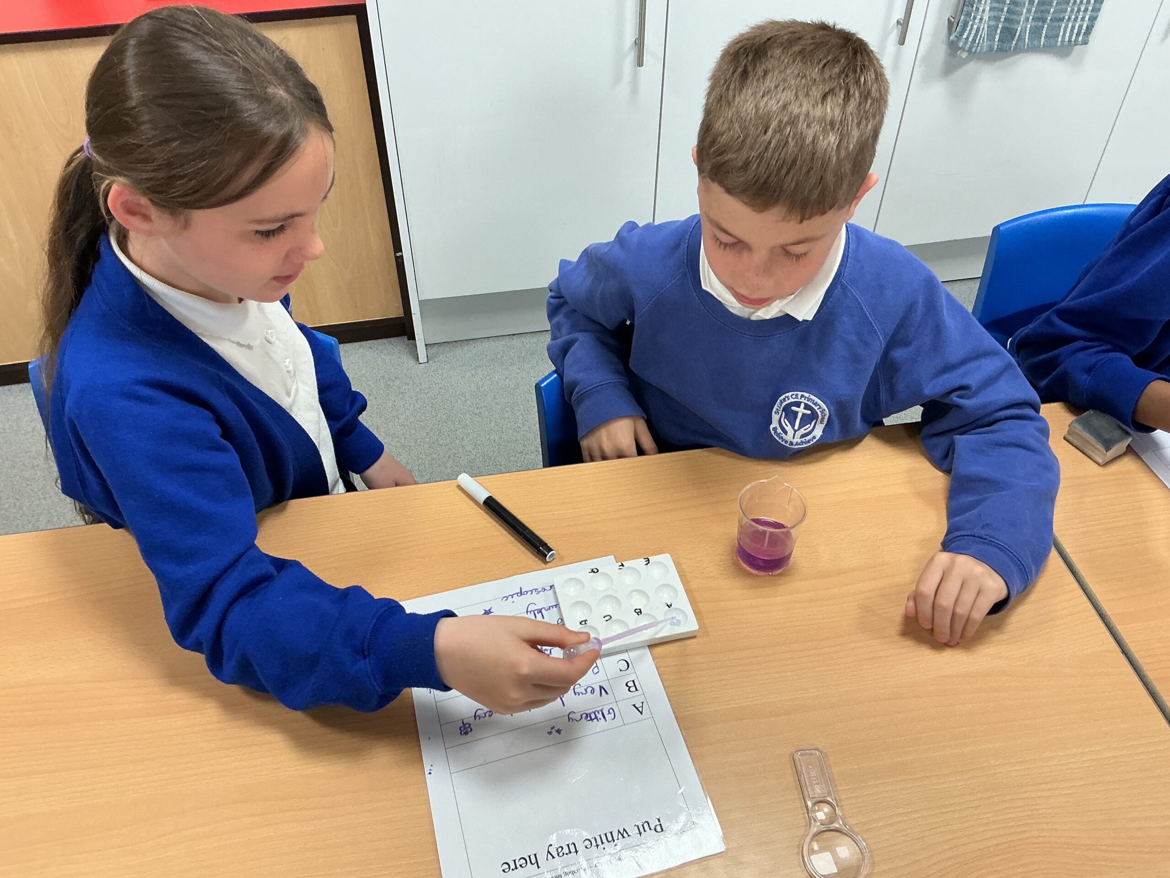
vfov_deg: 48.2
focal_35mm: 29
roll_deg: -0.2
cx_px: 585
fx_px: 980
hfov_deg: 61.7
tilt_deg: -43.9
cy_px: 439
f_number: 1.8
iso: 100
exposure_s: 1/60
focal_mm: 3
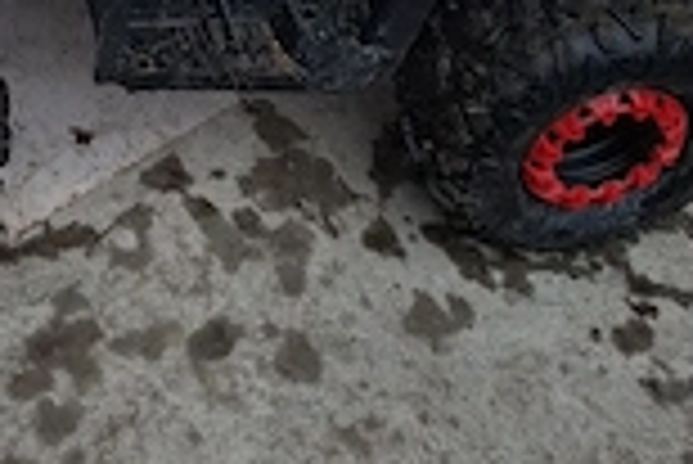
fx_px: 1195
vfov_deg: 19.1
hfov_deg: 31.7
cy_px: -239
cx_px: 171
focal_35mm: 62
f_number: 1.8
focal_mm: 5.54
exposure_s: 1/33
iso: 400
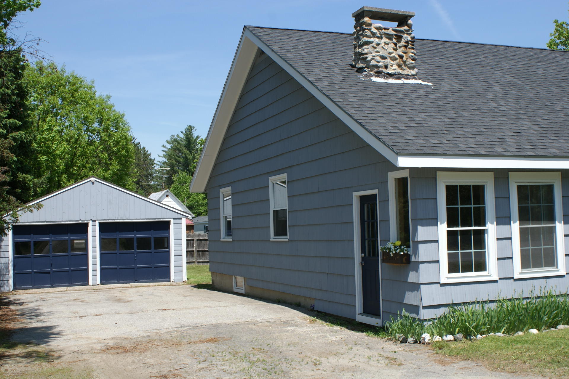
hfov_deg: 46.4
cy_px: 190
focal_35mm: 42
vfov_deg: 31.9
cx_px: 284
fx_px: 664
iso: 100
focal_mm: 28
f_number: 9
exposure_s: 1/125
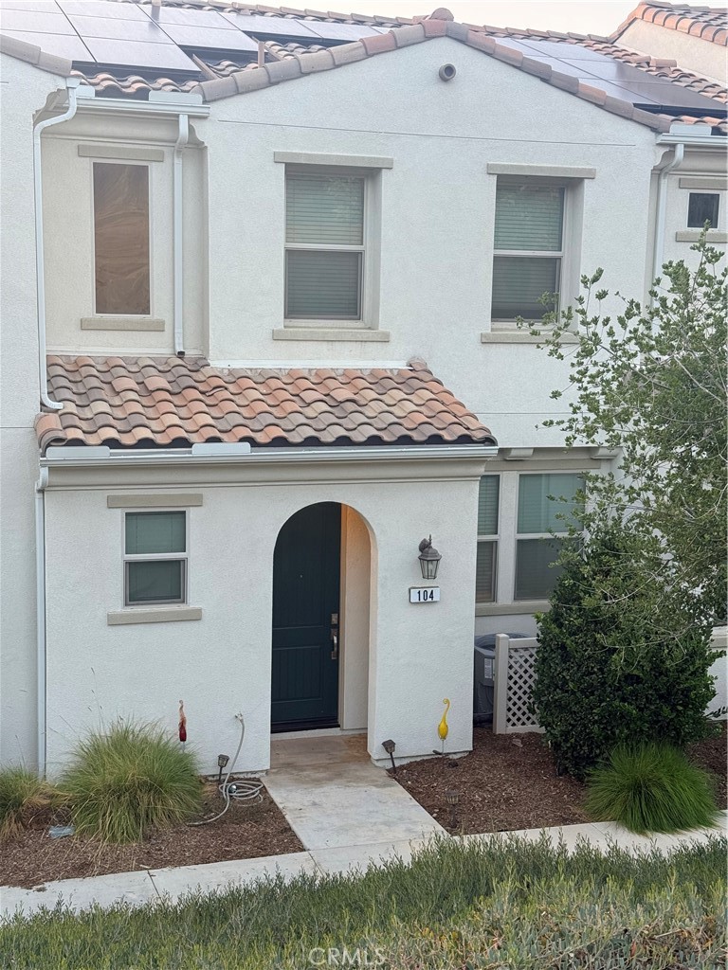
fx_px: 1346
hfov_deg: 30.3
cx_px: 364
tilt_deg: -7.0
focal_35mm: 48
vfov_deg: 39.7
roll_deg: -1.2
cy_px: 485
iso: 64
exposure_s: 1/212
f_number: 1.78
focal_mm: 6.76
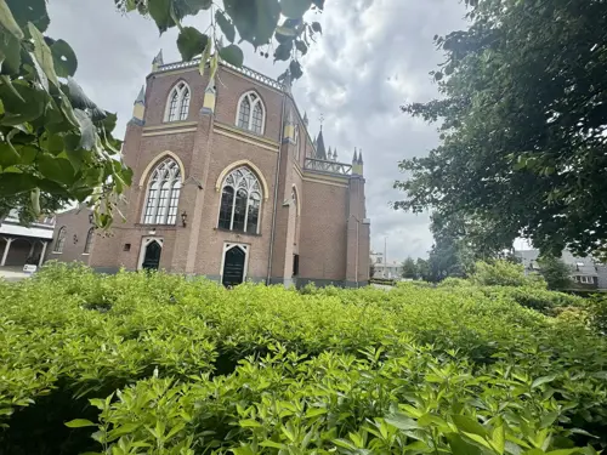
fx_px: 245
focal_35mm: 14
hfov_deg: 102.1
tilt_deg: +10.0
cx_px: 304
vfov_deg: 85.7
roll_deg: -3.1
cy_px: 228
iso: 40
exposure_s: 1/596
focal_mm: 2.22
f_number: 2.2
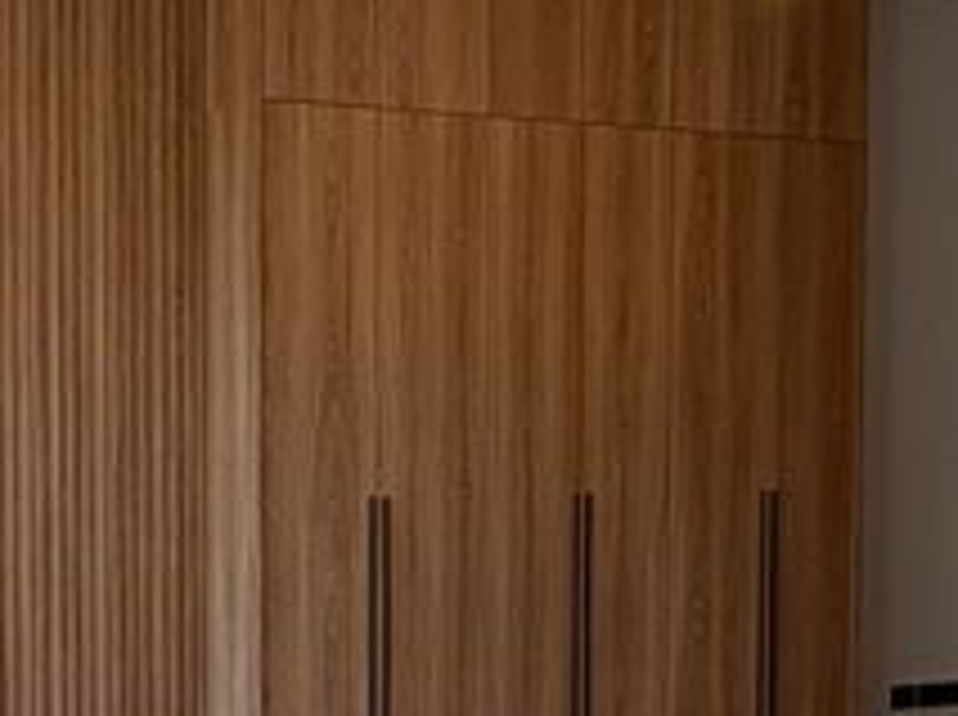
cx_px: 292
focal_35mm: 79
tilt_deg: -3.6
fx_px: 2183
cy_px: 581
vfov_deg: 18.4
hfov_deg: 24.6
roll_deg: +0.5
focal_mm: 2.22
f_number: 2.2
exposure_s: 1/99
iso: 160
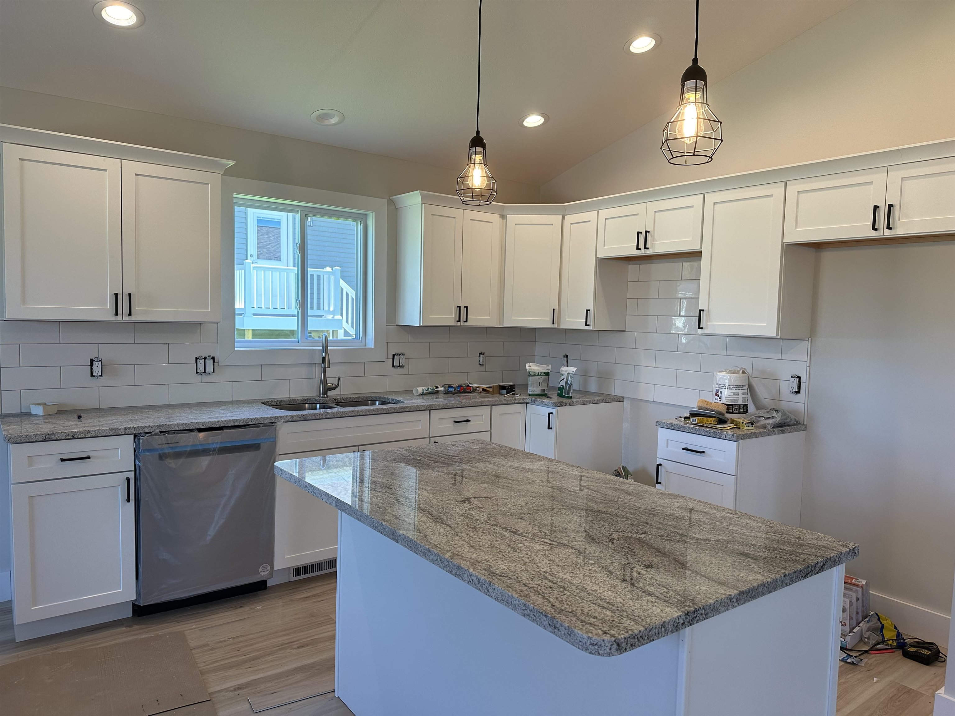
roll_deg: -0.9
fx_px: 662
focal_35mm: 24
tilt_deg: -4.8
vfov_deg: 56.8
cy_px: 358
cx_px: 478
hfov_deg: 71.6
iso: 100
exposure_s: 1/166
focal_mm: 6.86
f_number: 1.78
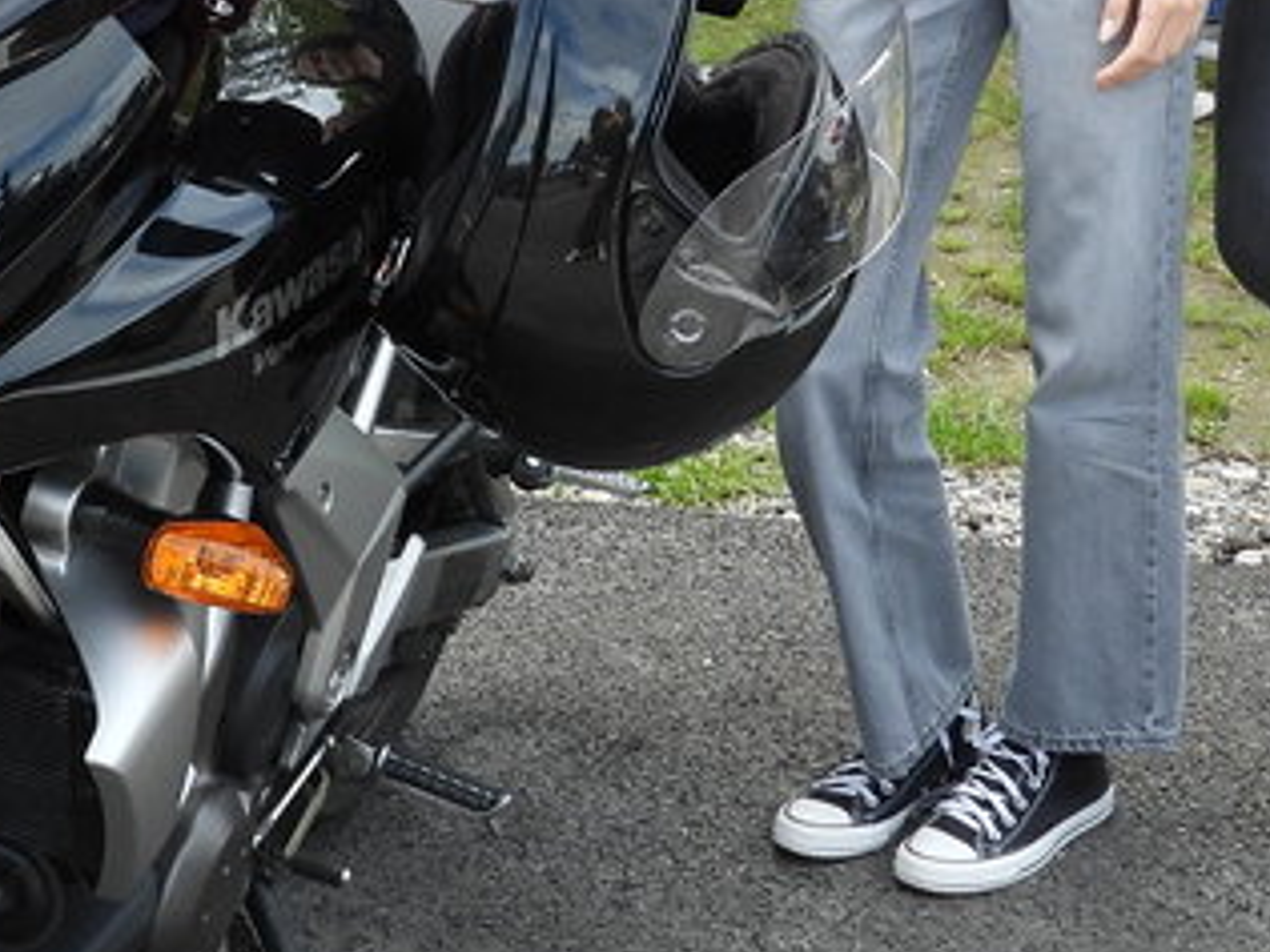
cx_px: 358
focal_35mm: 91
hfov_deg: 21.4
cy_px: 249
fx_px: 3339
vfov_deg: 16.2
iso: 100
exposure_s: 1/320
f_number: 2.8
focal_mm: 4.3
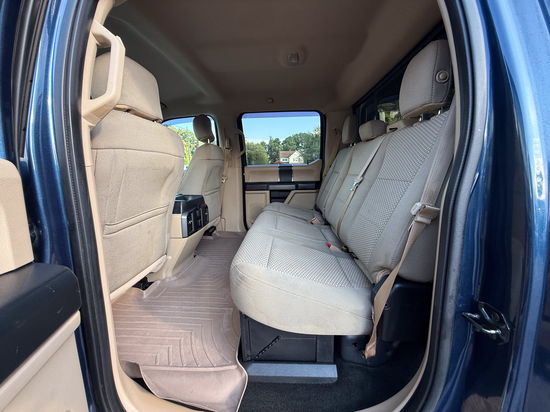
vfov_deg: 85.7
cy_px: 206
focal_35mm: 14
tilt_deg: -9.8
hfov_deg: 102.1
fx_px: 222
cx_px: 275
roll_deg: +0.4
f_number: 2.2
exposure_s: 1/99
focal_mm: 2.22
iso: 64
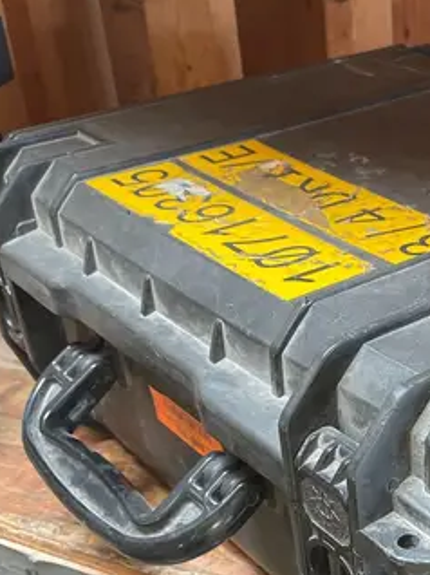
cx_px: 463
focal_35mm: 60
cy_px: 381
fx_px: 995
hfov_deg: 23.1
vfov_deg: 32.0
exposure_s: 1/60
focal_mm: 4.2
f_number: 1.6
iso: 160
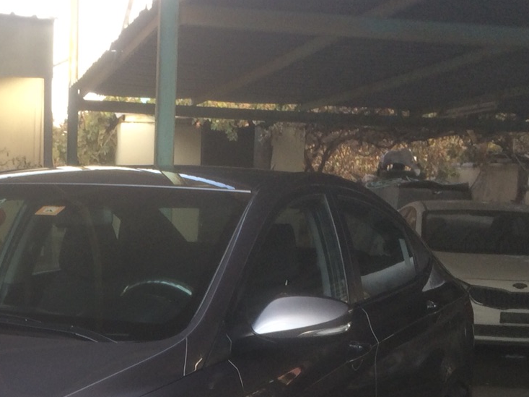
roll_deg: -1.4
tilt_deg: -12.0
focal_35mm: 76
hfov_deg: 25.0
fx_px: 1161
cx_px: 71
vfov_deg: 18.4
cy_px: 471
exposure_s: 1/100
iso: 50
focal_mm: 4.15
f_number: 2.2
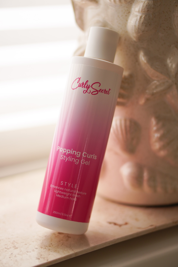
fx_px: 556
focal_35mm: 75
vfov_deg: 27.0
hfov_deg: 18.2
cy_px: 134
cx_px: 89
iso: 200
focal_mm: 50
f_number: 1.8
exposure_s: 1/2000
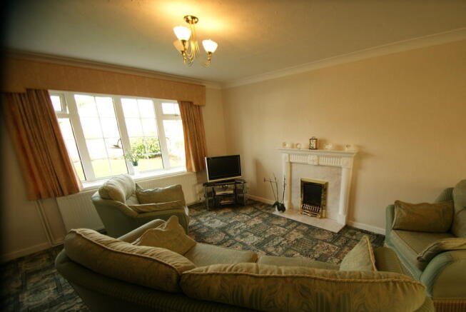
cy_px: 156
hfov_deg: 100.3
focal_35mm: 15
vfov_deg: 77.5
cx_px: 233
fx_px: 194
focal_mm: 10
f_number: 3.5
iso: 160
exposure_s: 1/30
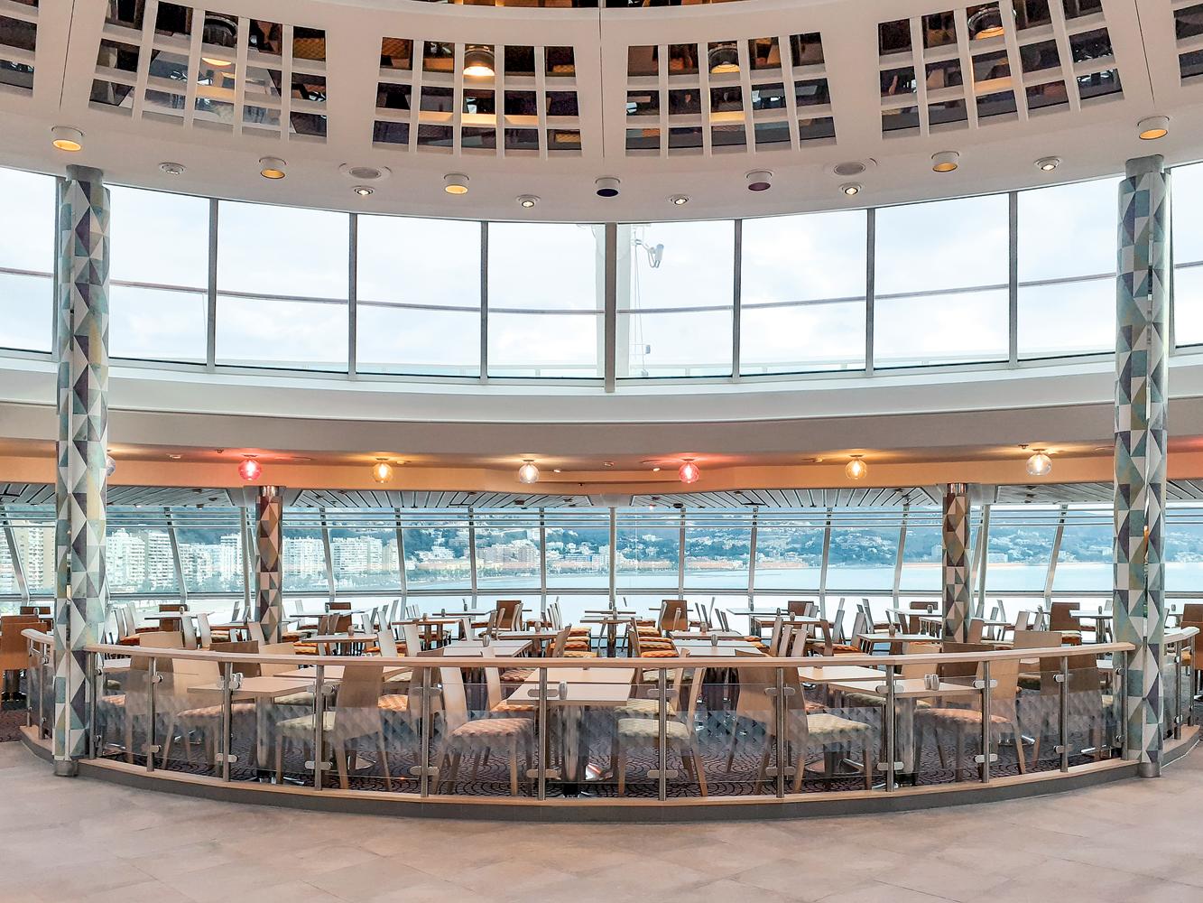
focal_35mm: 27
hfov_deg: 65.3
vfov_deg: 51.4
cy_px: 452
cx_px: 602
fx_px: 938
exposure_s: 1/100
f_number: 1.9
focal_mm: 3.6
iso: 50
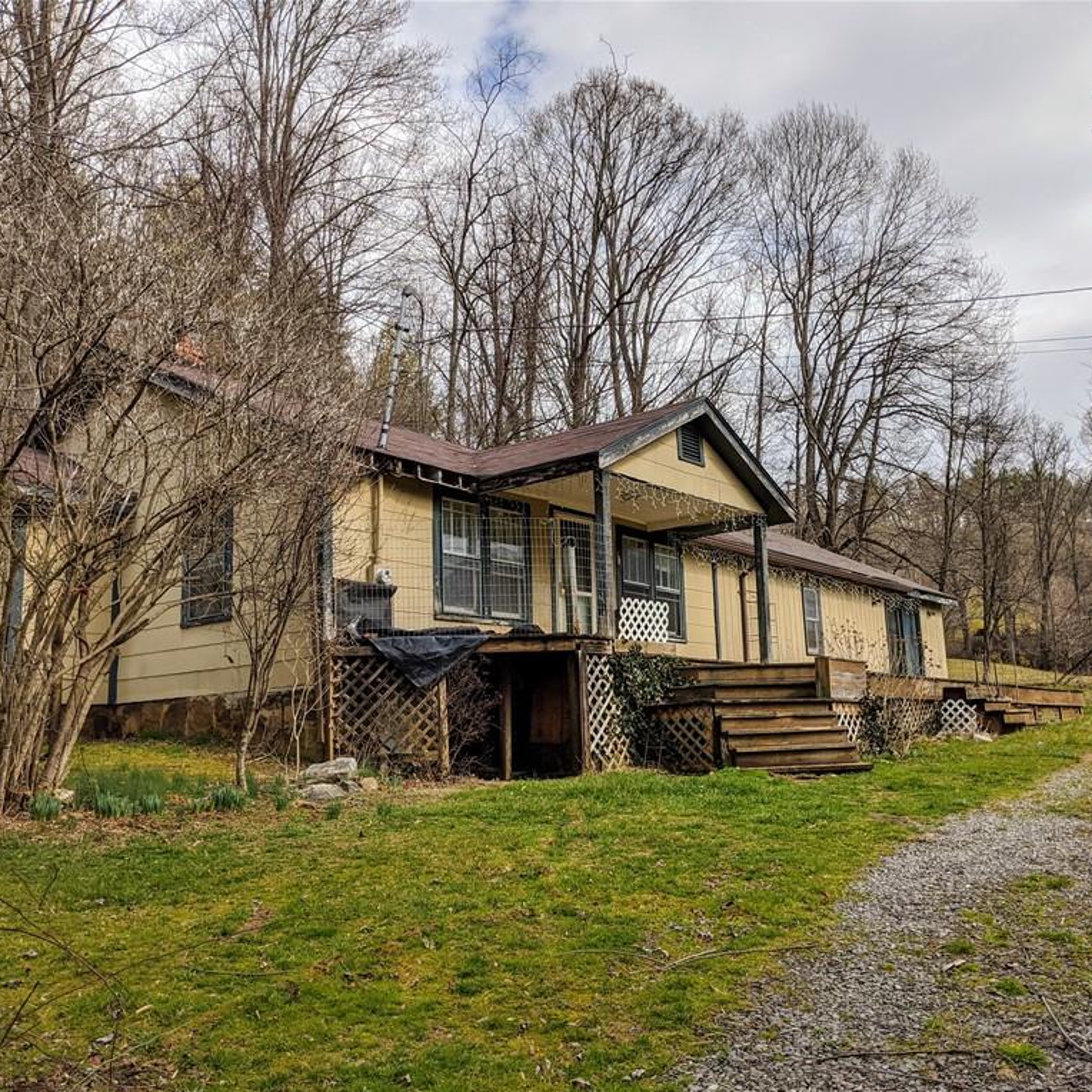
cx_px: 609
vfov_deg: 51.1
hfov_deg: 51.0
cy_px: 547
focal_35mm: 32
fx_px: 1142
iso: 97
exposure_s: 1/7812
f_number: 1.73
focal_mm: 4.38
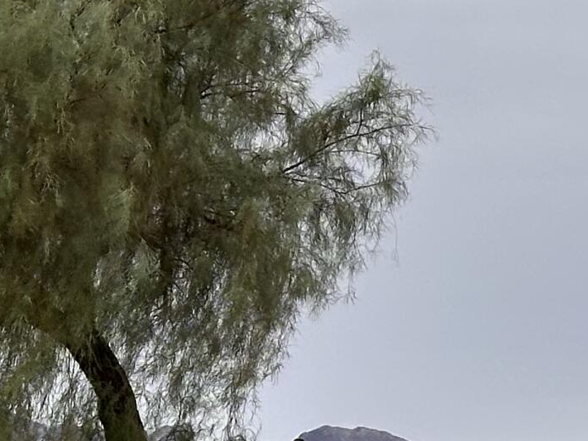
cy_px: 404
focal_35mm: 208
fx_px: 3533
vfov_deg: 7.1
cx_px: 926
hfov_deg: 9.2
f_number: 1.78
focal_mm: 6.86
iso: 64
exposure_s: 1/1395
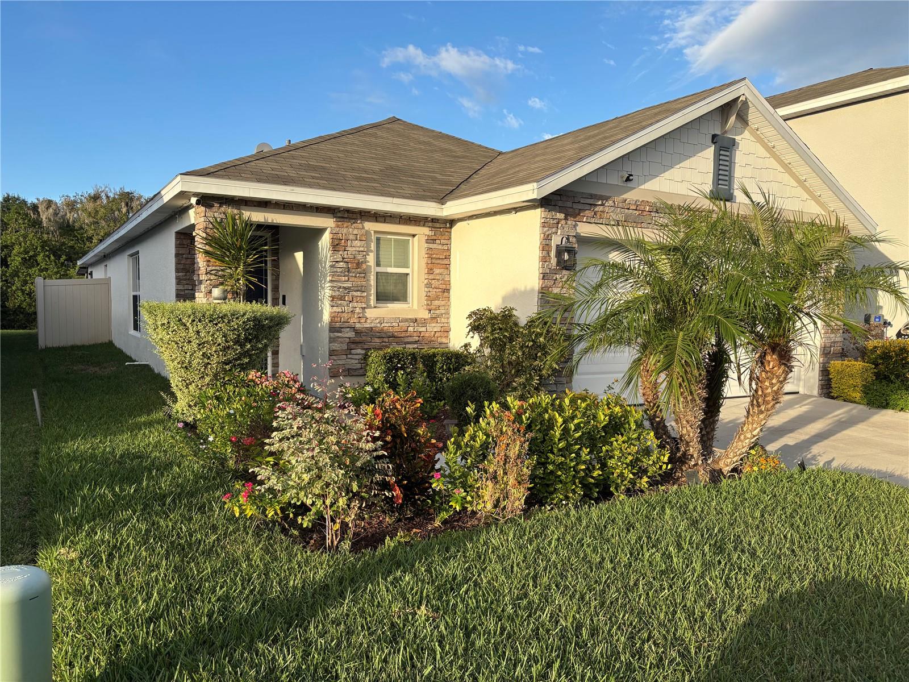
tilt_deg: -4.9
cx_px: 454
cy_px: 341
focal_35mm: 26
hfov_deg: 67.3
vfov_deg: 53.1
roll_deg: -1.4
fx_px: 683
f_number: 1.6
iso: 50
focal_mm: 5.96
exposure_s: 1/1344
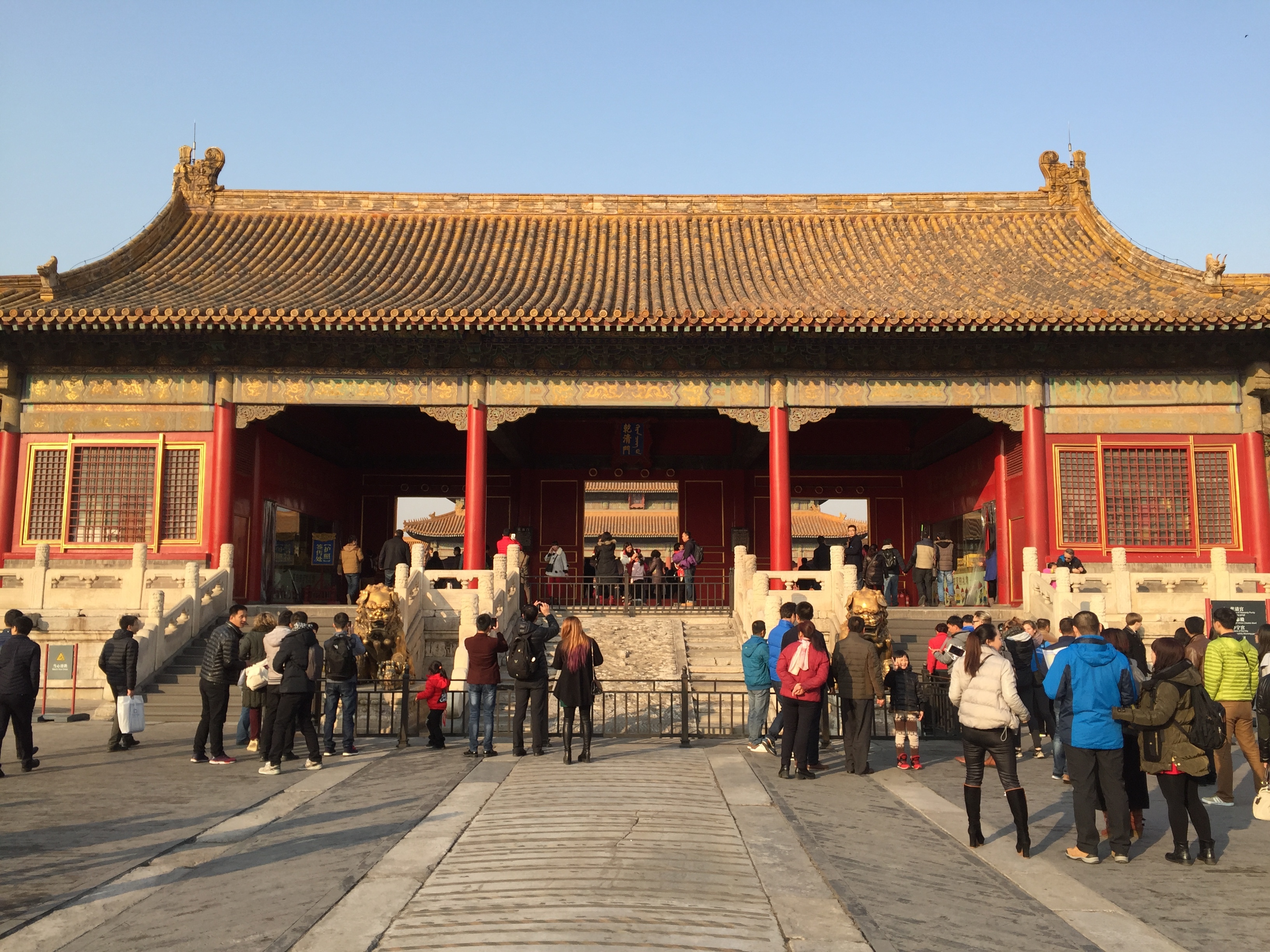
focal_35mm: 29
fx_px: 1064
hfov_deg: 61.7
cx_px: 635
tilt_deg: +8.0
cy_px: 476
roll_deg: +0.3
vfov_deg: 48.2
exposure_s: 1/860
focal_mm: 4.15
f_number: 2.2
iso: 32
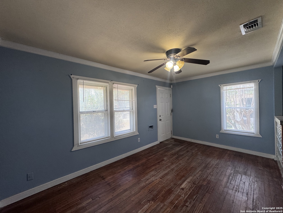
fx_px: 114
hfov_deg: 102.1
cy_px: 106
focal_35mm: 14
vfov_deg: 85.7
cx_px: 142
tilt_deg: -0.7
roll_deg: +0.9
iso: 160
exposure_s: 1/120
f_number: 2.2
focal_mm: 2.22
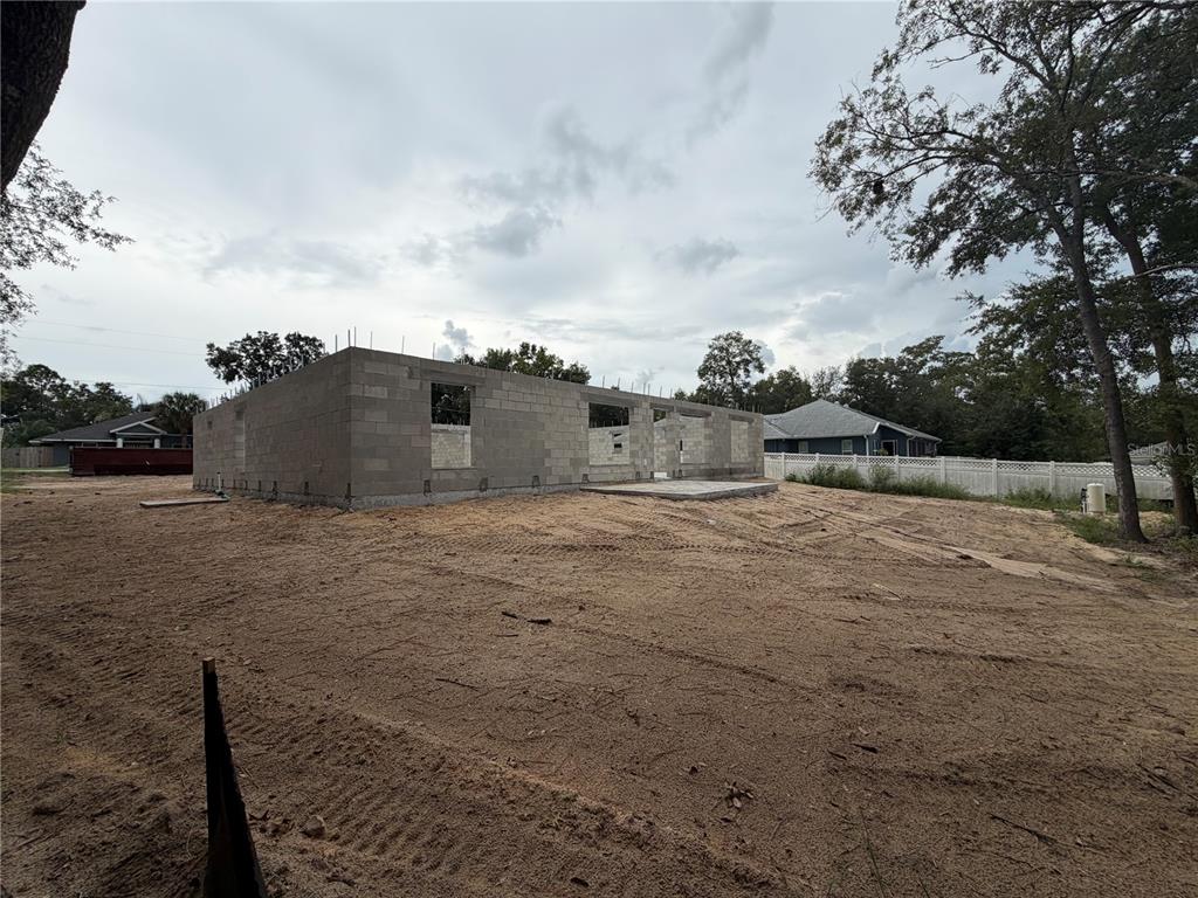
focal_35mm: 14
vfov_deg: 85.7
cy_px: 449
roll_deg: +3.0
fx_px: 485
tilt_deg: +5.8
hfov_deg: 102.1
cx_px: 599
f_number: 2.2
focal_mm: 2.22
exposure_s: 1/770
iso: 25
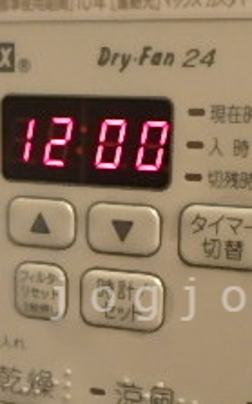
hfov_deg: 20.2
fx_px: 705
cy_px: 299
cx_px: 174
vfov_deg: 31.5
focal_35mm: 64
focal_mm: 3.7
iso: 640
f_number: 3.5
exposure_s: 1/30
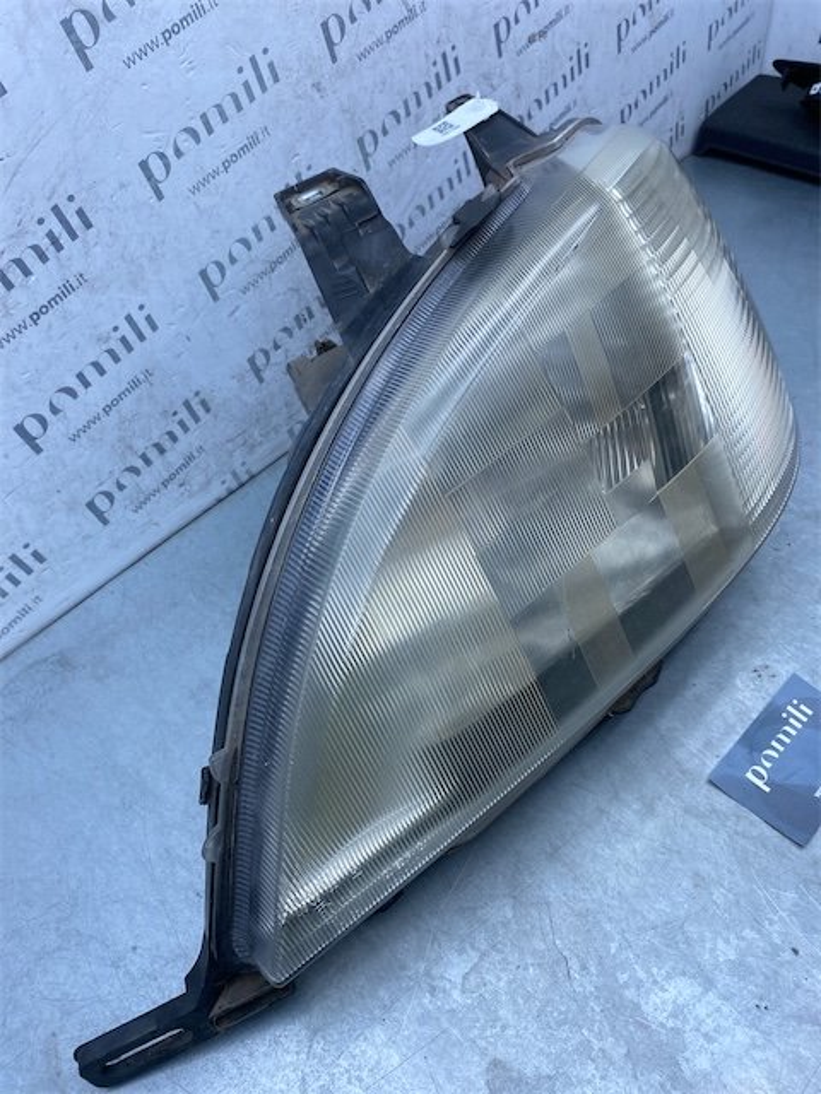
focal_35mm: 26
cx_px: 410
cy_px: 547
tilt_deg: -46.5
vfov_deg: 67.3
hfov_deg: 53.1
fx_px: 822
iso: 32
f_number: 1.8
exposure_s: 1/738
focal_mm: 4.25
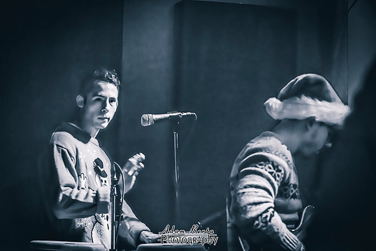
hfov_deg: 28.8
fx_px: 731
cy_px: 126
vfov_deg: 19.5
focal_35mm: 70
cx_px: 188
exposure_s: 1/100
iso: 3200
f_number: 4
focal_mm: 70
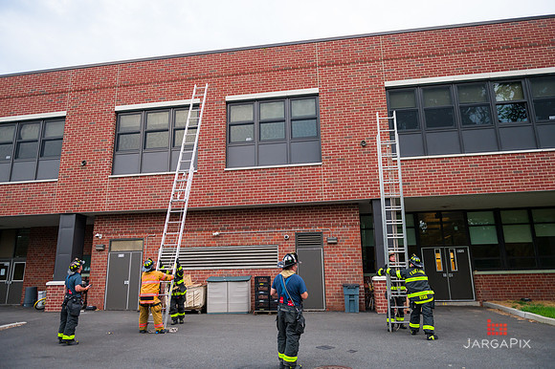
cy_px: 184
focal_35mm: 24
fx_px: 370
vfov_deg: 53.1
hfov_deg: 73.8
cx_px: 278
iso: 500
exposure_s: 1/200
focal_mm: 24
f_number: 3.2
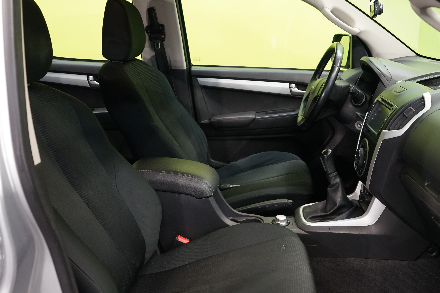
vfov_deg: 37.8
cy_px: 157
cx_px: 271
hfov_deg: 53.9
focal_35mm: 35
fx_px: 428
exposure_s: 1/40
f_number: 5.6
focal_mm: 28
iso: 2000
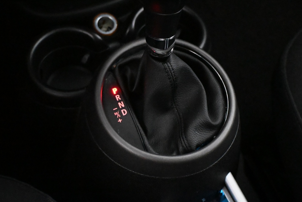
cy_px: 61
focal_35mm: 50
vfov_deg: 26.8
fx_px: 419
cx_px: 158
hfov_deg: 39.6
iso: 12800
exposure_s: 1/50
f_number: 4
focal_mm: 22
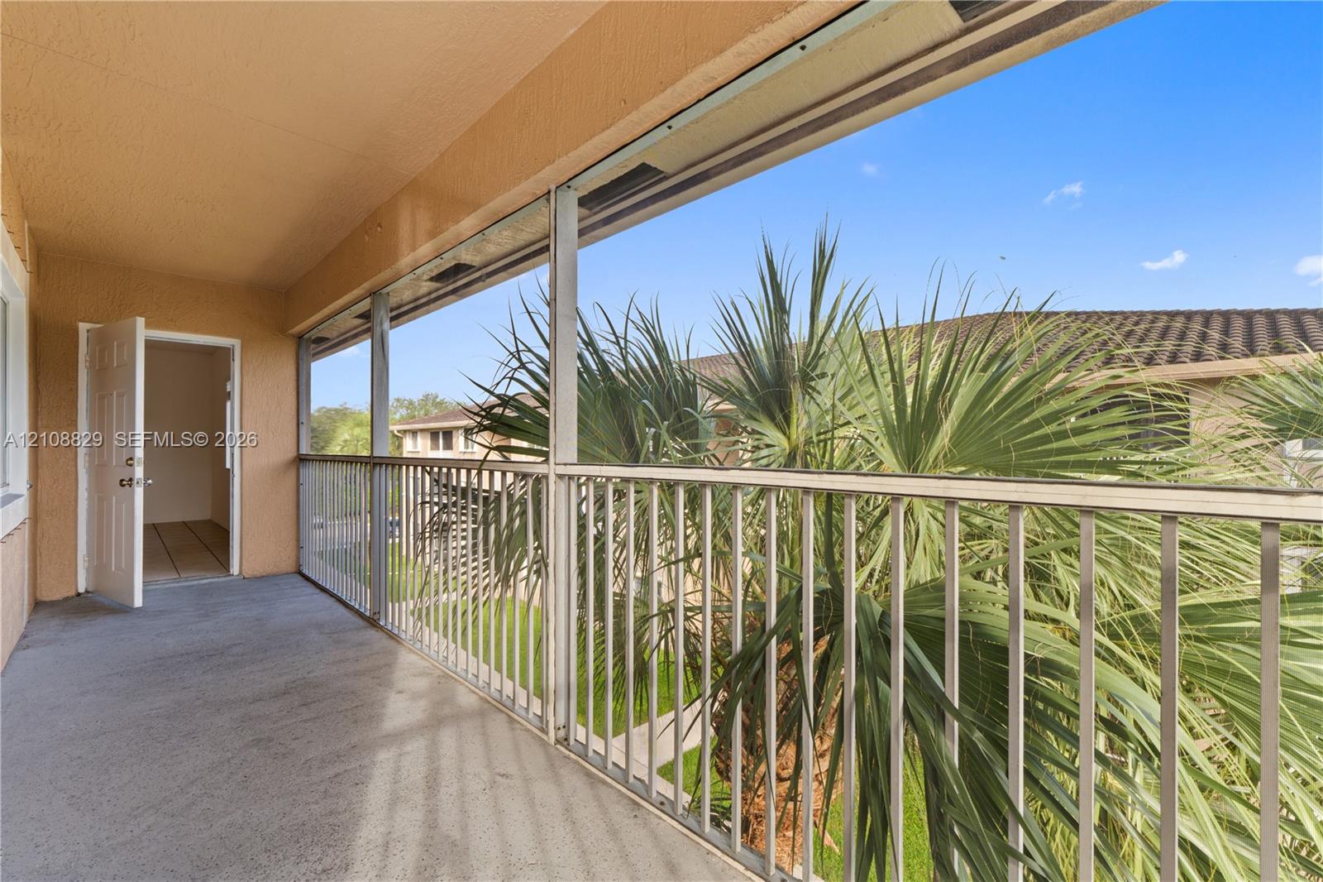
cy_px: 441
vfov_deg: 77.3
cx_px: 662
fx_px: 551
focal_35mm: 15
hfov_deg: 100.4
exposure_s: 1/2.5
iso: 100
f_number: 9
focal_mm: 10
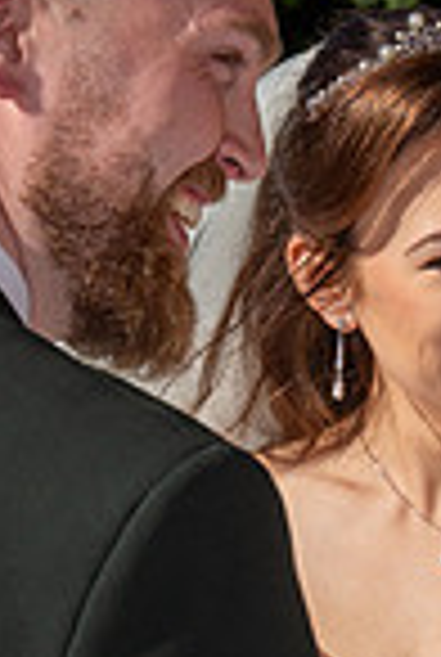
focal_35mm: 216
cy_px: 580
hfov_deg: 6.4
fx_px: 3950
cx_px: 448
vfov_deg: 9.5
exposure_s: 1/500
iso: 80
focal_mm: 46
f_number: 6.3
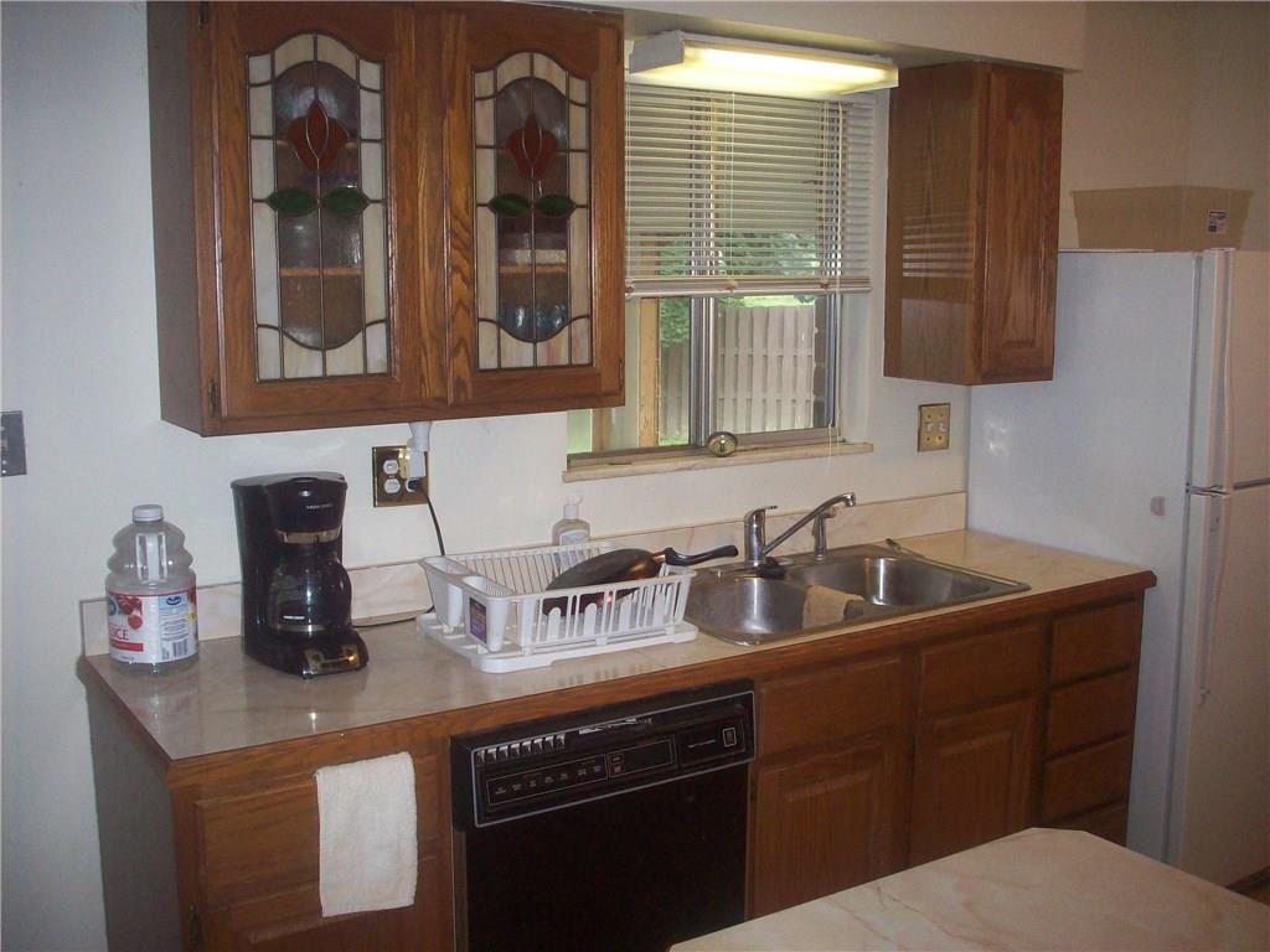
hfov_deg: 50.1
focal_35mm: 37
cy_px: 476
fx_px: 1357
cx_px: 635
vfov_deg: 38.7
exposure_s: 1/64
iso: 160
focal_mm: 6.2
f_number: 2.8
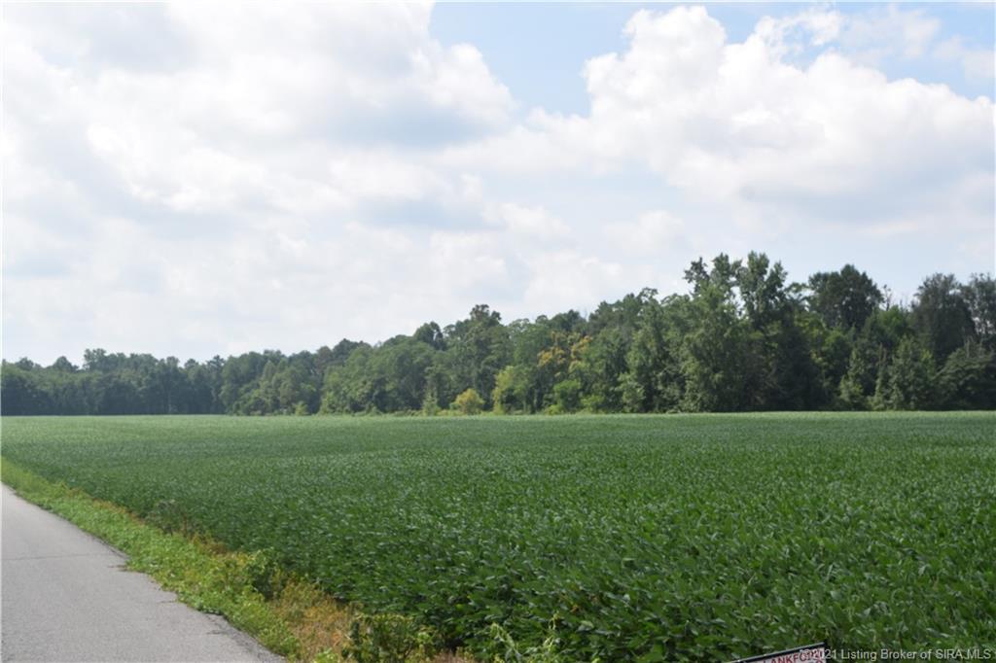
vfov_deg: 26.5
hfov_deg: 38.9
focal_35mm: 51
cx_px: 498
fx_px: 1410
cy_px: 332
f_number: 11
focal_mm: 34
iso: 100
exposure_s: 1/200
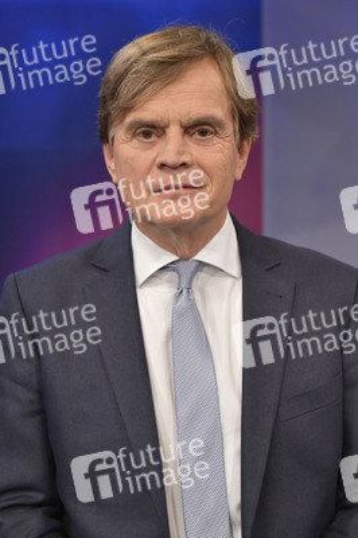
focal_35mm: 62
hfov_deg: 21.9
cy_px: 269
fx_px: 926
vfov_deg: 32.4
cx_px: 179
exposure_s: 1/200
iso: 2500
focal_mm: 62
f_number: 6.3
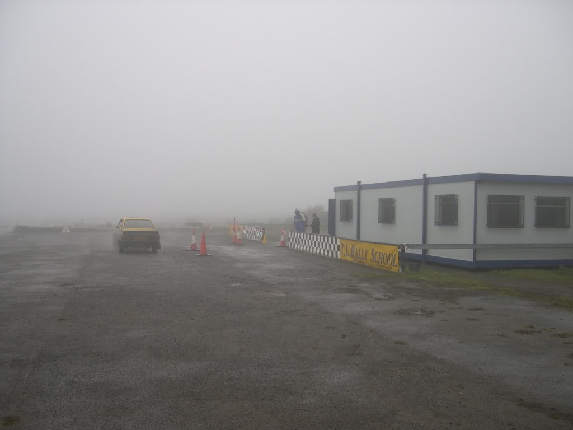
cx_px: 286
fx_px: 629
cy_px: 215
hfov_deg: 49.0
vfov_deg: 37.7
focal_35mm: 38
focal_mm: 8
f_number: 2.8
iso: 100
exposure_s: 1/322
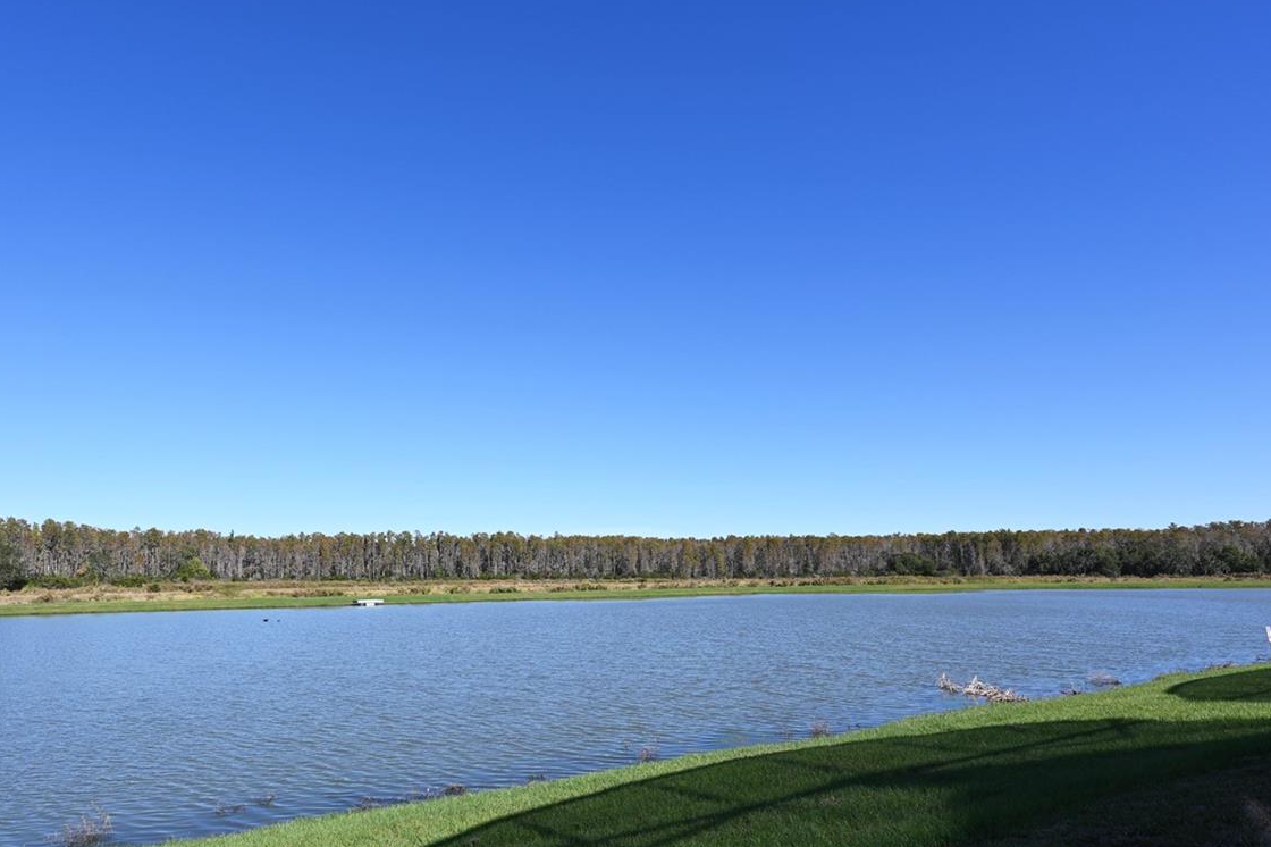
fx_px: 706
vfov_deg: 61.4
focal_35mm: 20
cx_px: 570
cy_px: 502
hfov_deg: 83.7
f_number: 7.1
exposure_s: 1/400
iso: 100
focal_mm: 14
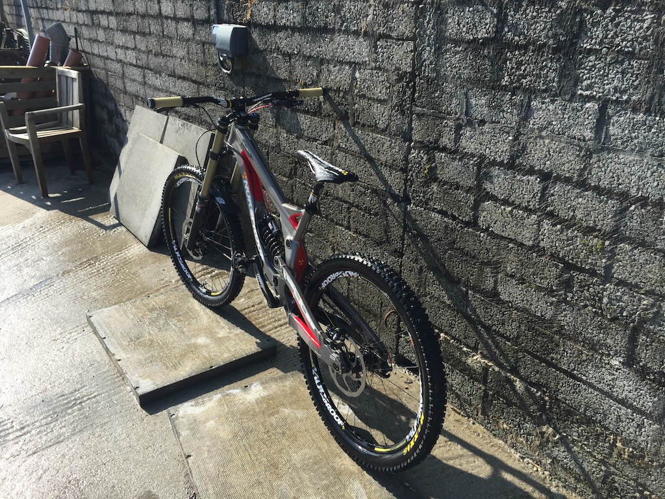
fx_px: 557
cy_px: 250
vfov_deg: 48.2
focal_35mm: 29
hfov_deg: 61.7
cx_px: 332
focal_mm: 4.15
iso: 32
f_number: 2.2
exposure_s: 1/1041
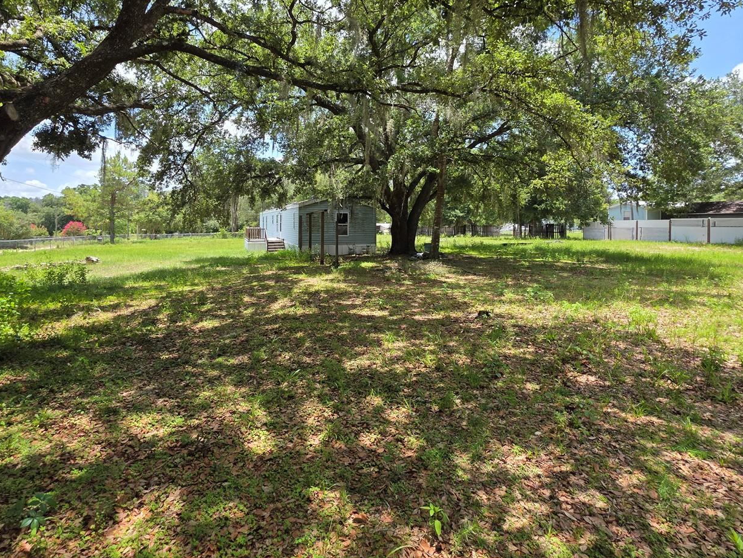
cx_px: 356
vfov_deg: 74.1
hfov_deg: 91.0
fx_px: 365
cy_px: 228
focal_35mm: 17
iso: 40
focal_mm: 2.2
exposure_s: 1/799
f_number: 1.9
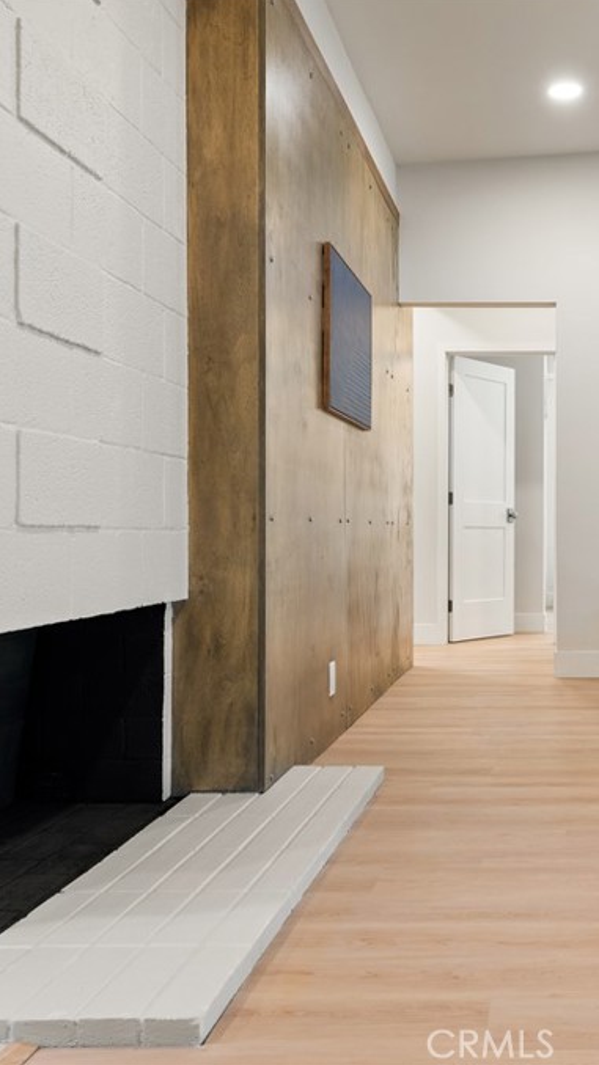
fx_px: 1074
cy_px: 530
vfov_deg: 52.8
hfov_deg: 29.7
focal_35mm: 38
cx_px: 553
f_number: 8
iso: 320
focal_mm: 24
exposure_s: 1/2
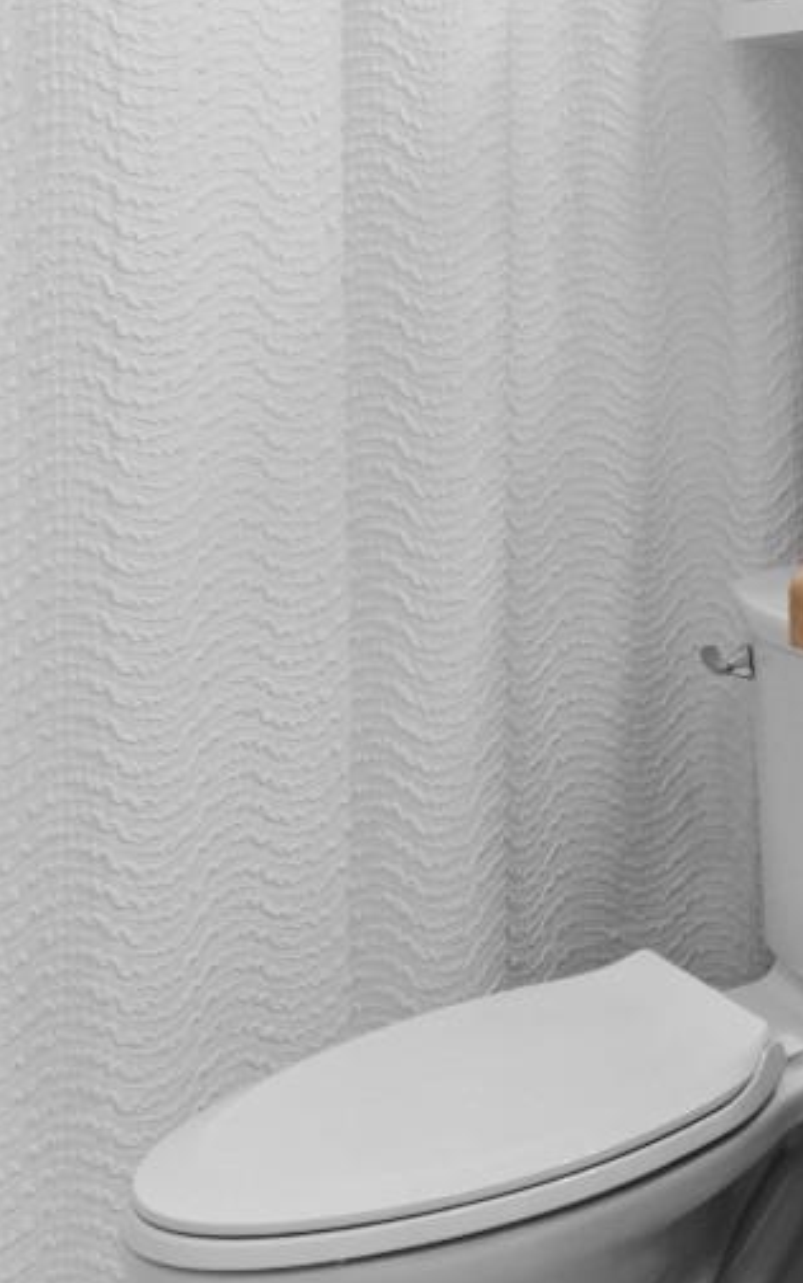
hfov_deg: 21.2
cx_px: 1281
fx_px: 1714
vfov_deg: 38.6
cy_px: 163
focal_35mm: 49
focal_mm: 10
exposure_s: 1/4
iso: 100
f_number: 4.5
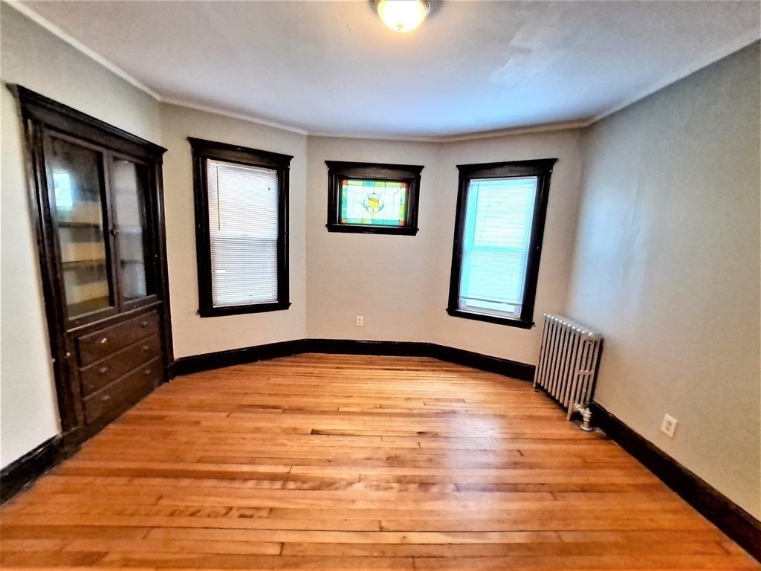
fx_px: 286
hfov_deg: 106.2
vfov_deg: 89.9
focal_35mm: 13
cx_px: 380
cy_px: 286
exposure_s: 1/50
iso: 160
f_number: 2.2
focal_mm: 1.74
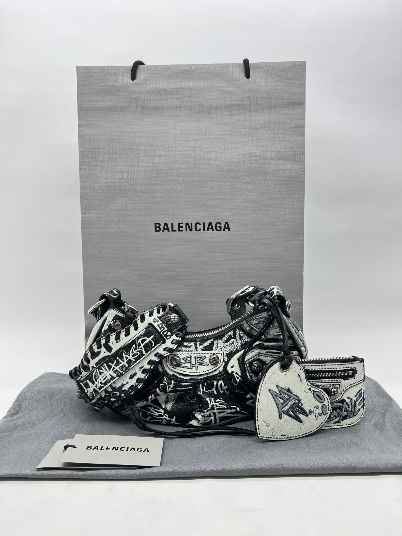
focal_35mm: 26
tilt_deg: -4.5
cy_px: 268
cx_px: 201
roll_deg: -0.1
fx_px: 403
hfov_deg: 53.1
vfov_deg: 67.3
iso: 50
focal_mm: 5.7
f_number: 1.5
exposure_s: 1/100
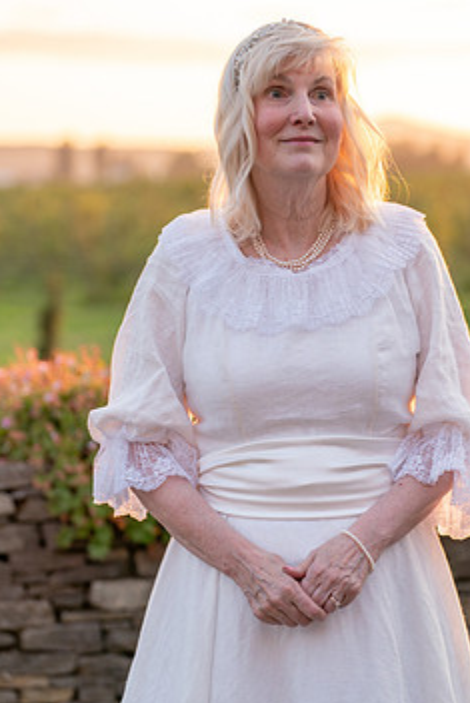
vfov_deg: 19.3
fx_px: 2074
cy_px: 381
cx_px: 278
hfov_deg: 12.9
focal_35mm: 106
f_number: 2.8
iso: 250
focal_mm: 83
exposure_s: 1/250
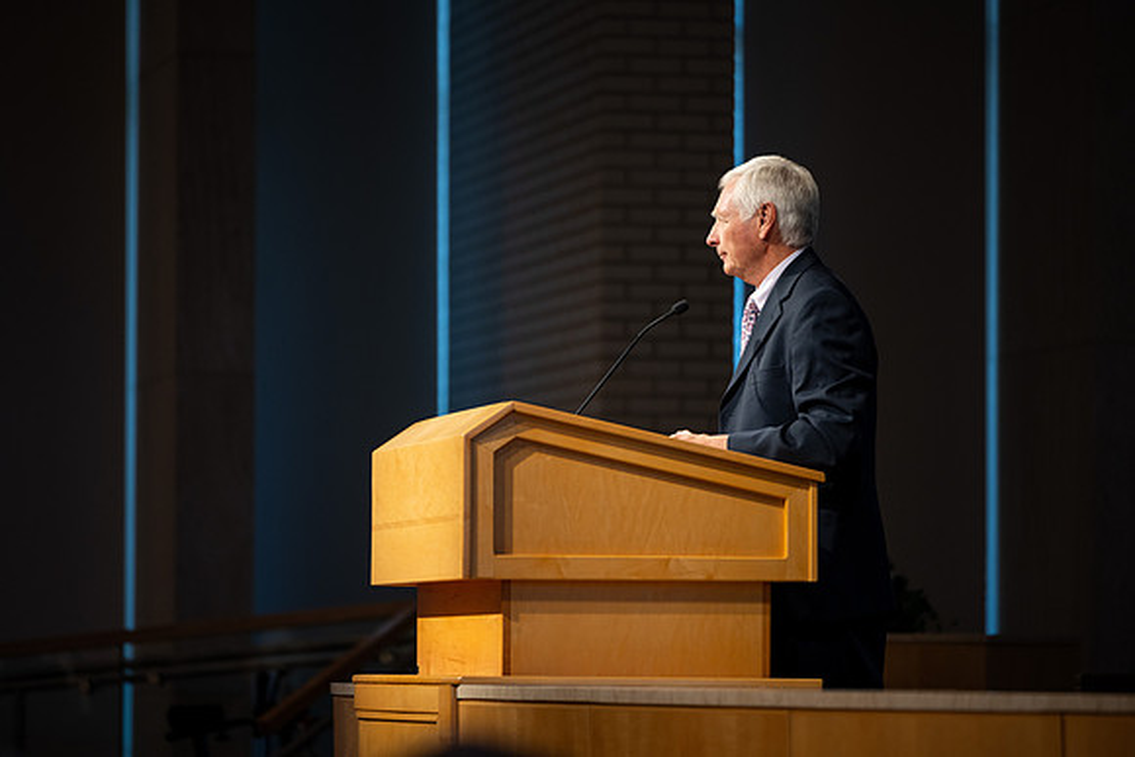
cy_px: 378
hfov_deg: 11.4
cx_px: 568
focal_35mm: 180
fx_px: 5676
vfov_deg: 7.6
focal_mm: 180
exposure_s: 1/125
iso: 500
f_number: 2.8
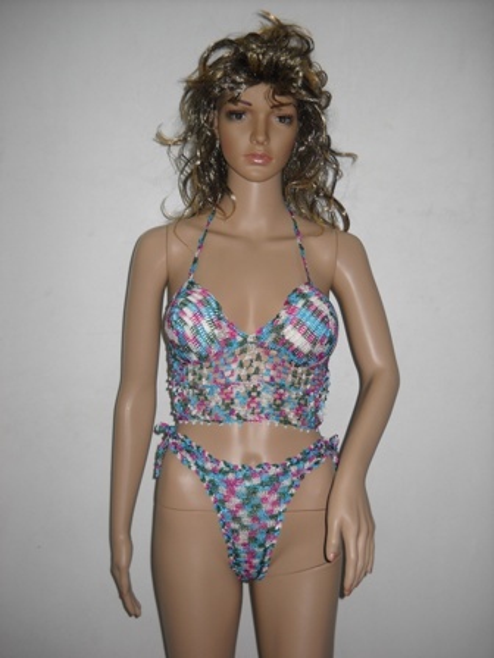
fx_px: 780
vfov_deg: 45.8
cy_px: 329
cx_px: 247
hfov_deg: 35.1
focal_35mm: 41
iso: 64
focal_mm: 6.72
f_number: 3.1
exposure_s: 1/30
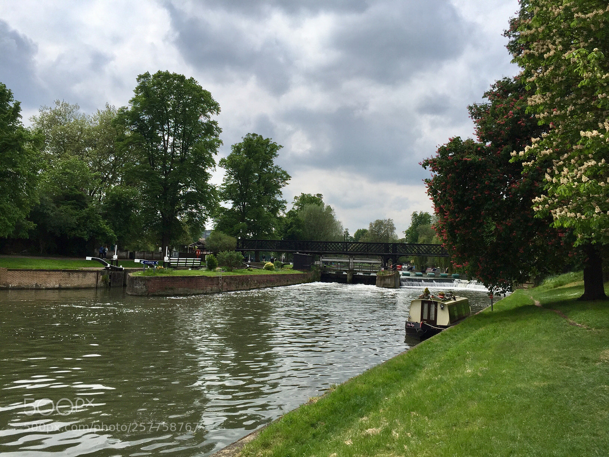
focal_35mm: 29
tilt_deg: +5.3
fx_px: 510
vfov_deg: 48.2
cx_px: 304
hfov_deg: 61.7
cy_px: 228
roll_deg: -4.7
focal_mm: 4.15
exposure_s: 1/3968
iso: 32
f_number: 2.2
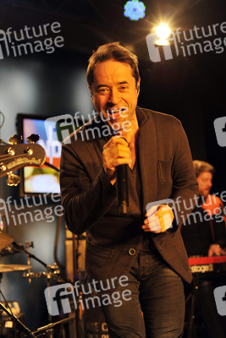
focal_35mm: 50
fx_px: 470
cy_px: 169
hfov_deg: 27.0
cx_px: 113
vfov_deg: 39.6
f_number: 3.5
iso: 800
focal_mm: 50
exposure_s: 1/200
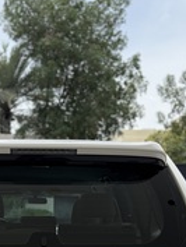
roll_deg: -0.5
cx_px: 48
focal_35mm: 62
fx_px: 444
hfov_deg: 23.5
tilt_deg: -5.1
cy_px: 239
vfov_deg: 29.4
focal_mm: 6.76
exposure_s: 1/4673
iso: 100
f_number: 1.78
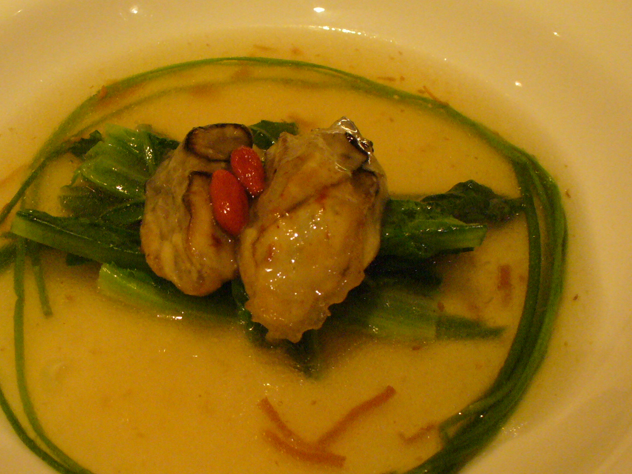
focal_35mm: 52
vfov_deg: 28.0
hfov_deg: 36.7
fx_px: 950
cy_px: 281
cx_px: 253
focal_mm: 6.1
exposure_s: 1/50
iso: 400
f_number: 2.8
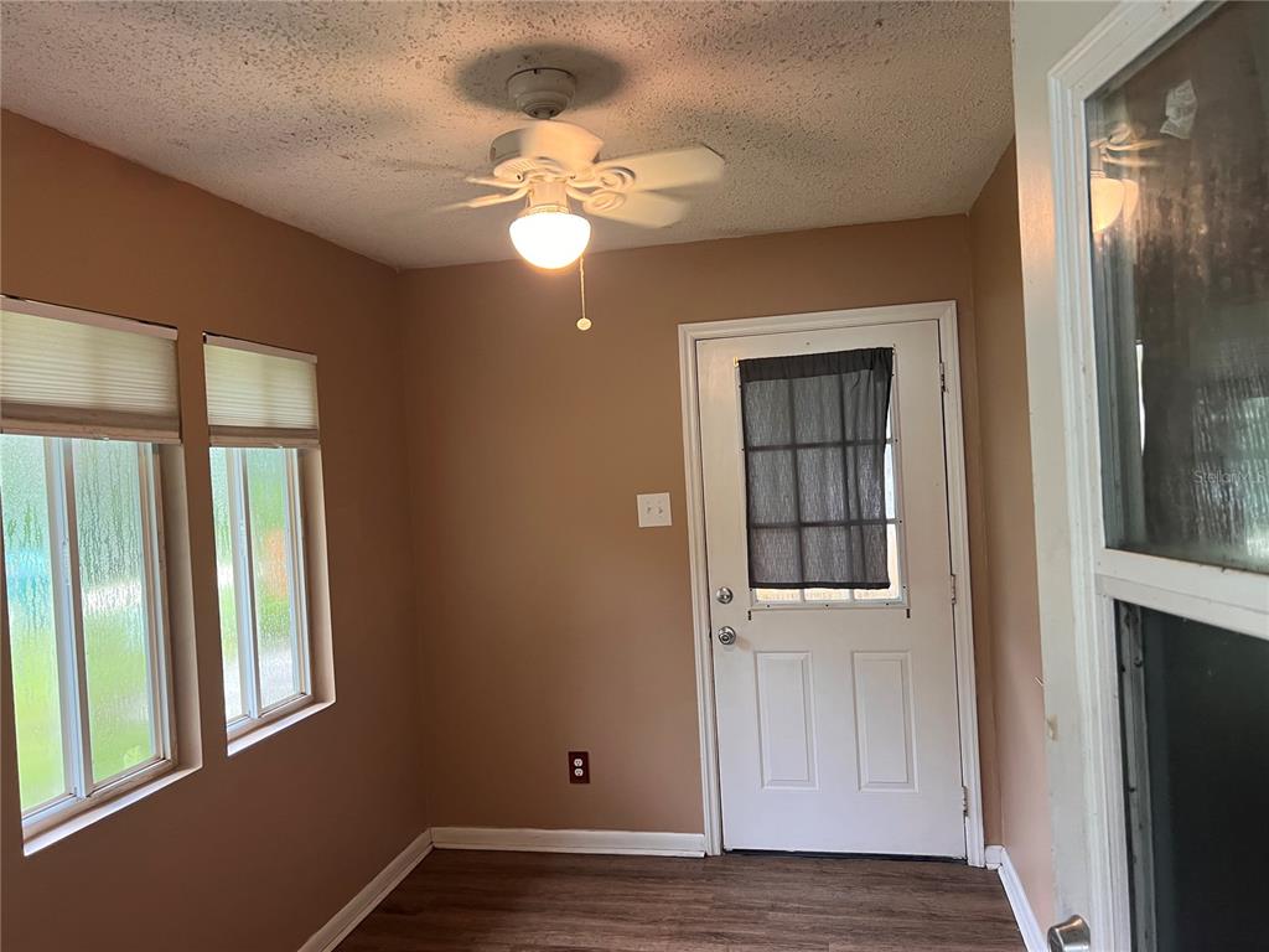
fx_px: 953
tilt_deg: -0.4
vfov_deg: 53.1
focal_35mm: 26
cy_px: 476
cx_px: 634
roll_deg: +2.3
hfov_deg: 67.3
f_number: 1.5
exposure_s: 1/60
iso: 160
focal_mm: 5.7
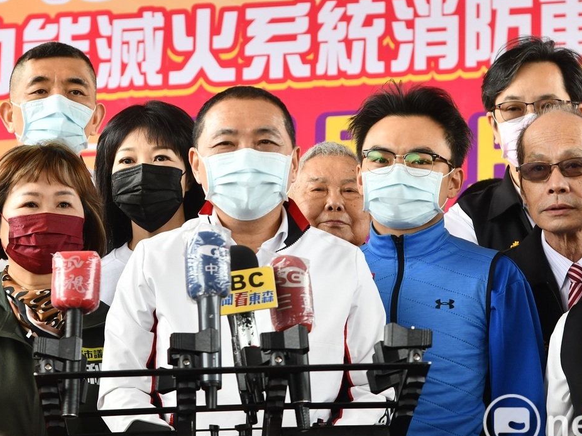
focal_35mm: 134
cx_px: 238
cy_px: 145
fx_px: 2252
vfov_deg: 11.0
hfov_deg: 14.7
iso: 640
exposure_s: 1/200
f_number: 7.1
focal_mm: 86
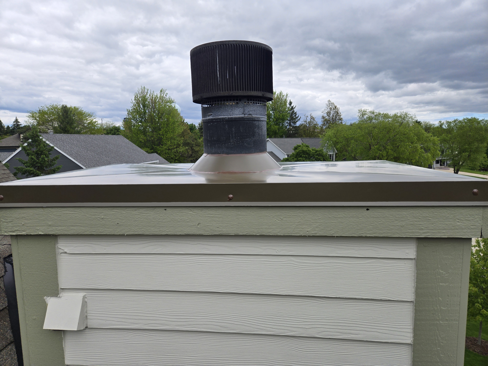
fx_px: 324
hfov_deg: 73.9
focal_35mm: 23
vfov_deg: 58.9
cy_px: 183
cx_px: 244
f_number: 1.8
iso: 25
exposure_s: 1/1189
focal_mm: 5.4
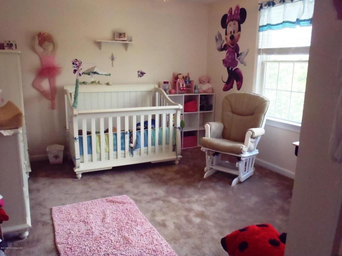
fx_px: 277
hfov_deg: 63.4
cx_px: 171
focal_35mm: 28
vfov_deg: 49.7
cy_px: 128
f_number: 3.9
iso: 800
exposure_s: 1/125
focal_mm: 5
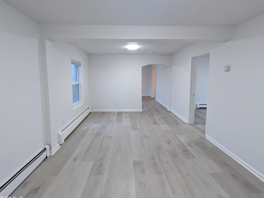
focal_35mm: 15
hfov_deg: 98.1
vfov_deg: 81.5
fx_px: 115
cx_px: 130
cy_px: 87
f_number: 1.7
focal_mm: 2.02
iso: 228
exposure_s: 1/120
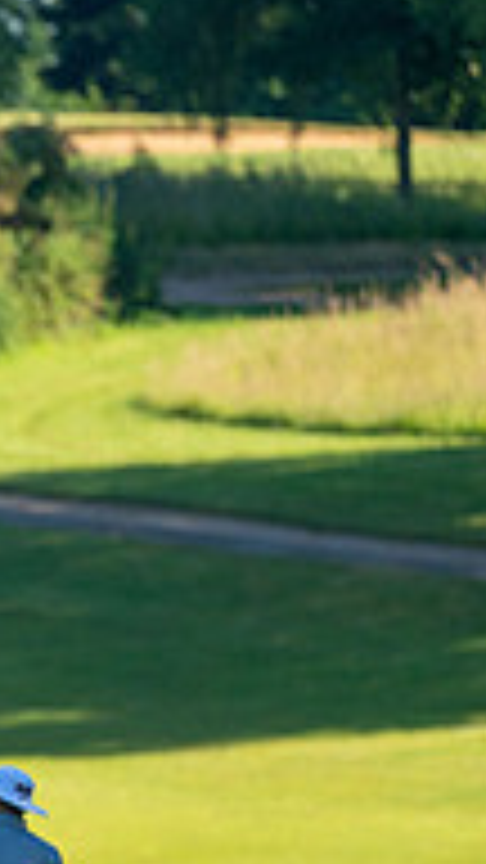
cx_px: -729
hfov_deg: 1.3
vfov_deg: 2.3
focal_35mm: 952
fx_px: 21810
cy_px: 551
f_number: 4.5
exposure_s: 1/1000
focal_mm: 300
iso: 250
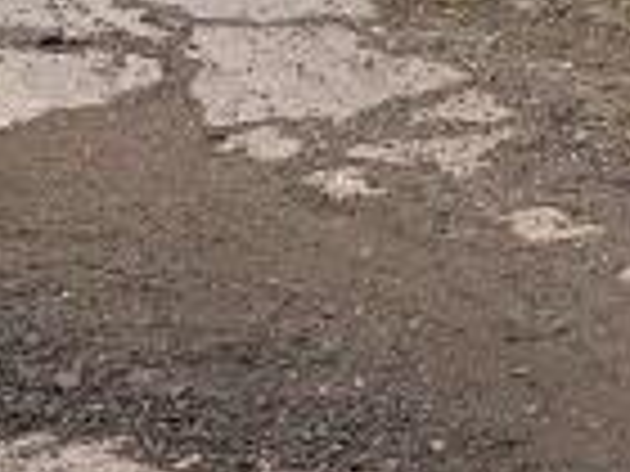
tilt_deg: +2.6
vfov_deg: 6.8
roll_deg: -0.8
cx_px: 1436
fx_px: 3458
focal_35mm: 190
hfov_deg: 9.4
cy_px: -1124
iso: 50
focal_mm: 5.96
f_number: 1.6
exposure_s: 1/596
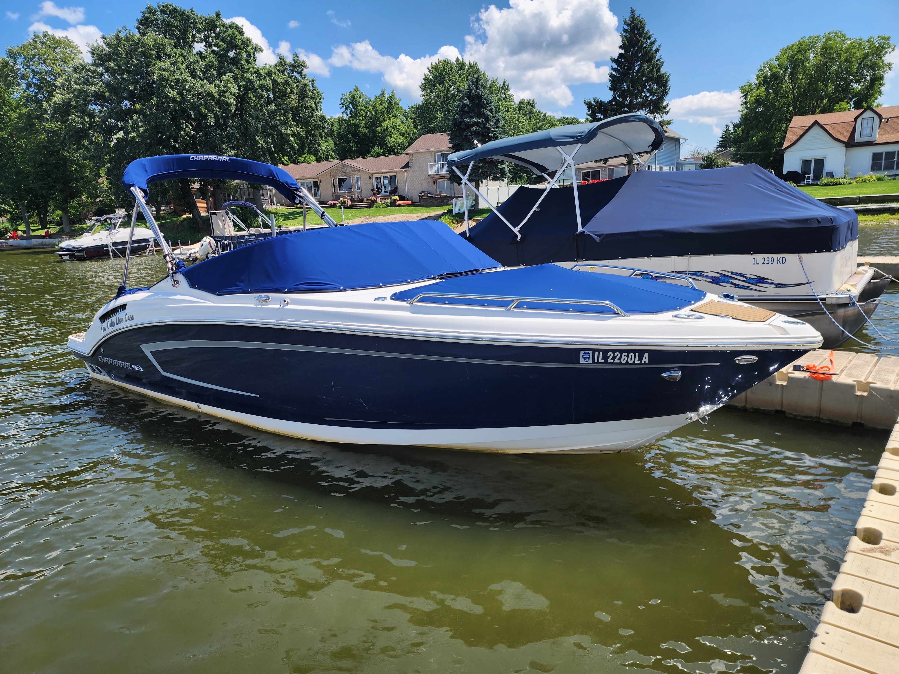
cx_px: 450
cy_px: 337
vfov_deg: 58.9
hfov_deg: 73.9
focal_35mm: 23
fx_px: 597
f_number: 1.8
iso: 12
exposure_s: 1/841
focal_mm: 6.4
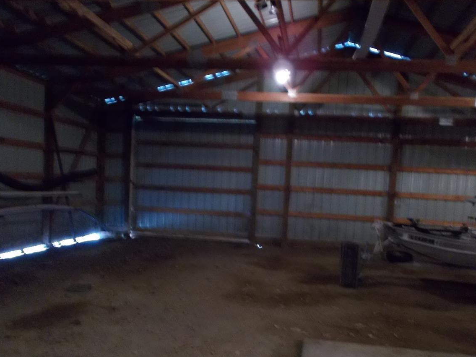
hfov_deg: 55.3
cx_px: 246
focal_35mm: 33
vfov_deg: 42.7
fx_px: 454
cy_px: 218
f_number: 3.2
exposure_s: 1/5
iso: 400
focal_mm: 4.6
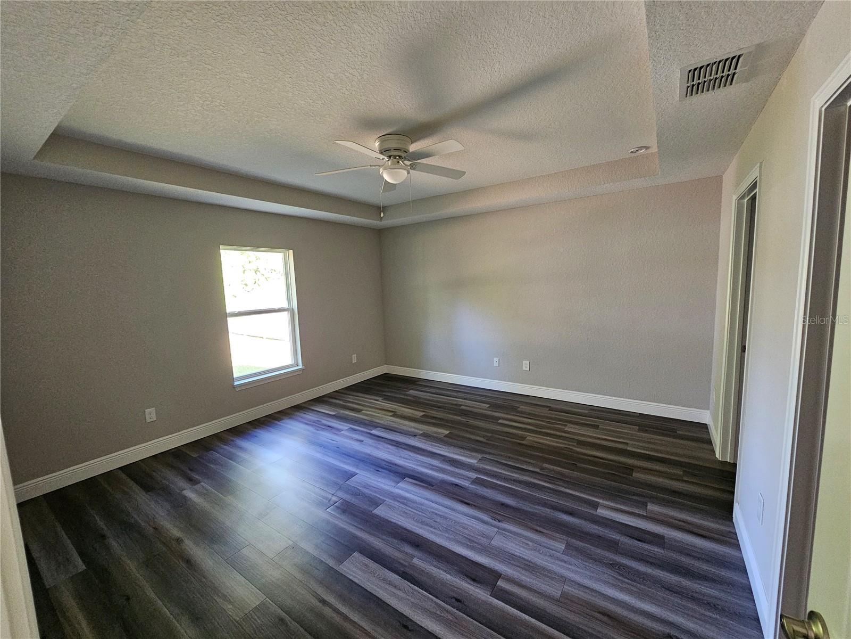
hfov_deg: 106.2
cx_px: 426
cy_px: 320
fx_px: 320
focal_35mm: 13
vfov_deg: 89.9
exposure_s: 1/30
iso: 500
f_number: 2.2
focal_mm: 2.2
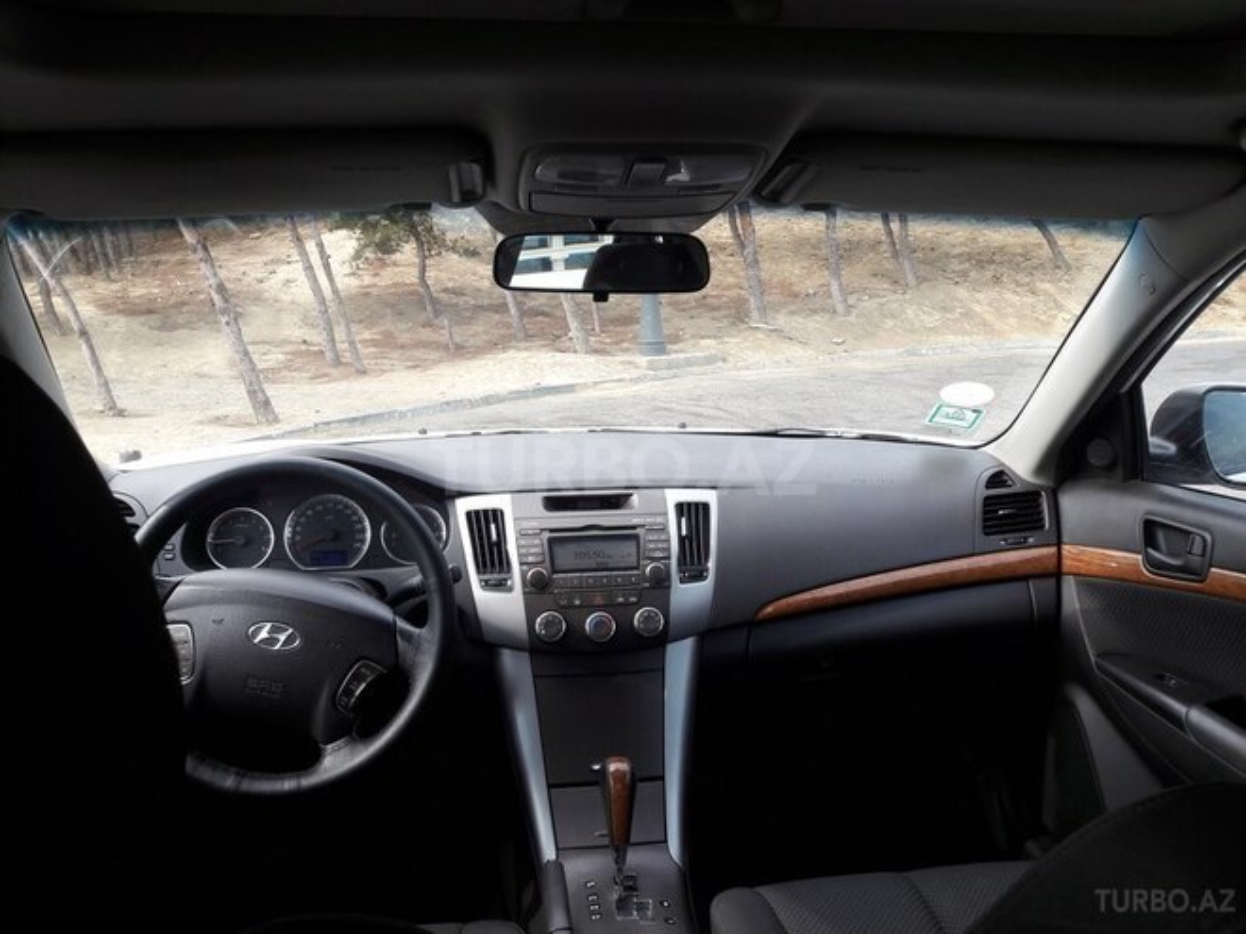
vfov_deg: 49.7
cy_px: 467
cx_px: 623
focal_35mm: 28
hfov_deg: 63.4
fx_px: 1008
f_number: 1.9
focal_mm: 3.7
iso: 40
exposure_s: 1/274
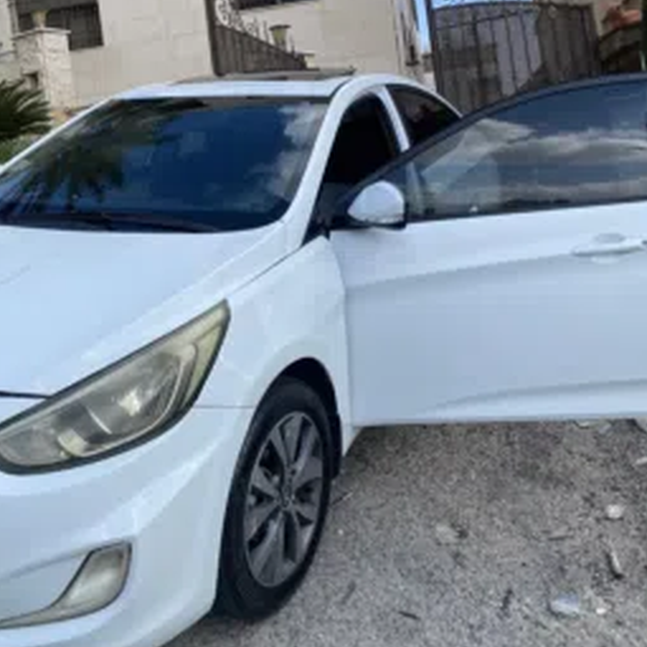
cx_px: 310
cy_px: 173
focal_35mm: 36
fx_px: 761
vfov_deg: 44.7
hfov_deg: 46.0
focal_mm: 4.25
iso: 32
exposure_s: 1/1245
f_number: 1.8
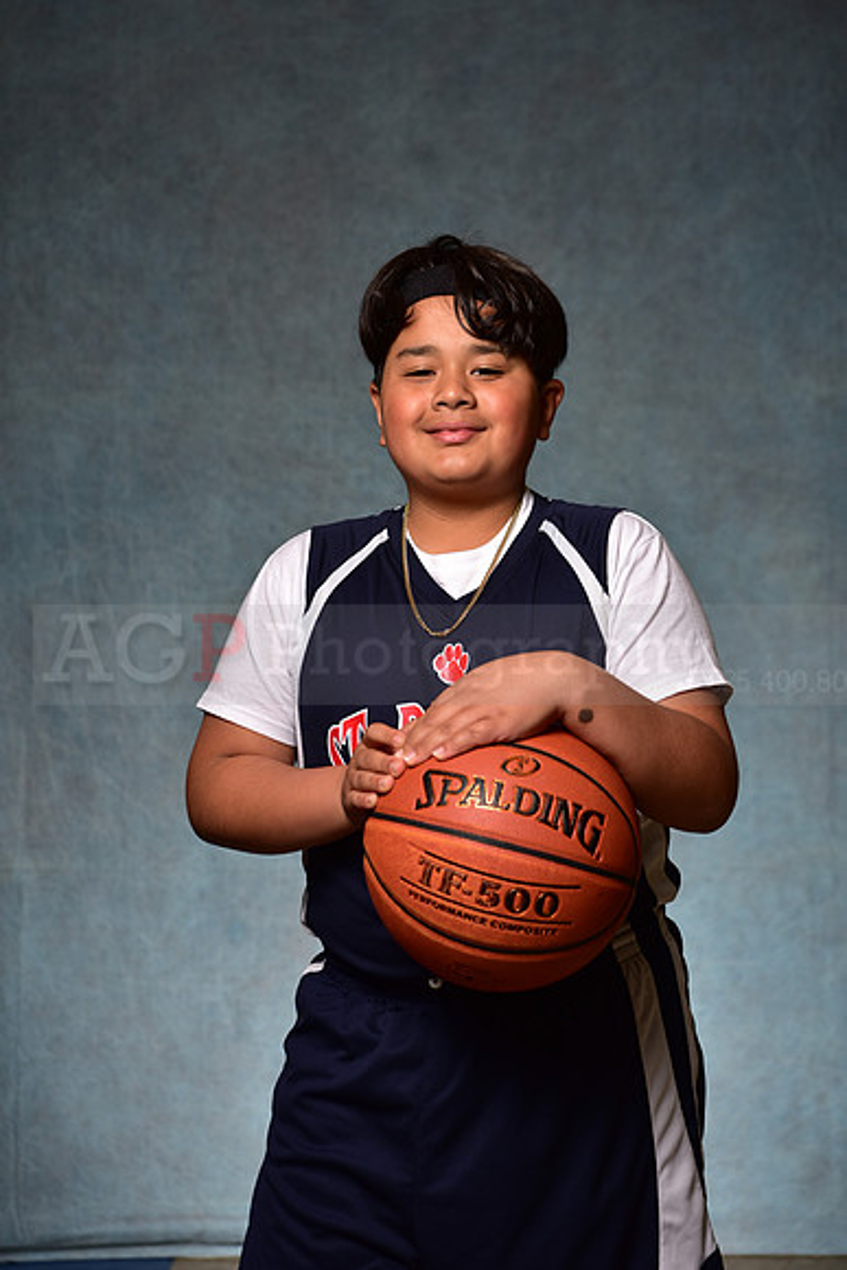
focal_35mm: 70
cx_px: 424
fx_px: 2469
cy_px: 635
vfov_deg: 28.8
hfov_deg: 19.5
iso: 100
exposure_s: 1/200
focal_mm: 70
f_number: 5
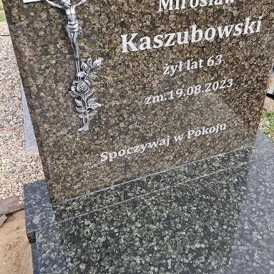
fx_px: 304
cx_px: 163
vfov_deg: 47.5
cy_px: 88
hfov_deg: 48.2
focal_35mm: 34
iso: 50
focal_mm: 5.54
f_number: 1.8
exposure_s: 1/250
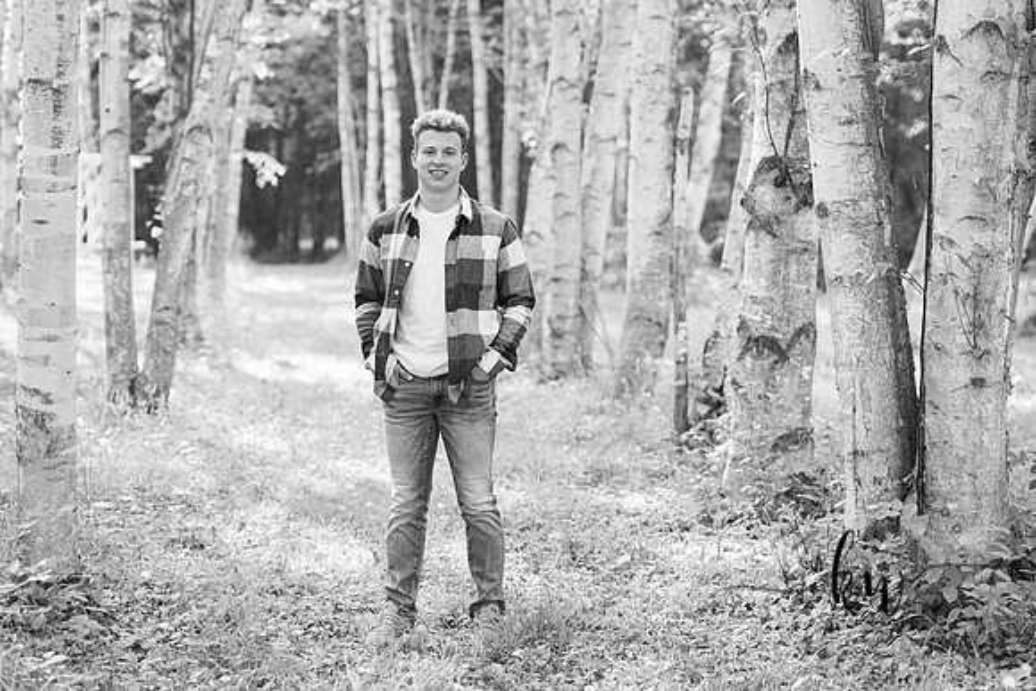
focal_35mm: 90
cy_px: 346
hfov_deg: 22.6
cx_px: 518
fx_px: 2593
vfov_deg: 15.2
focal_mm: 90
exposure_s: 1/200
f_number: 3.2
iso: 400
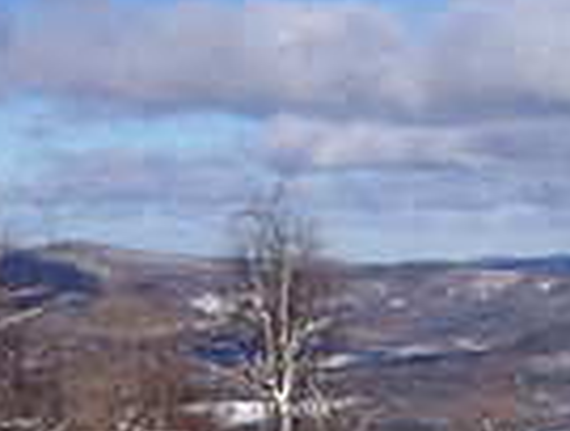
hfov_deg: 12.6
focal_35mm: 150
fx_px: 2477
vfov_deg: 9.5
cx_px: 794
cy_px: 763
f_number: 2.4
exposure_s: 1/3067
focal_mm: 4.28
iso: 50
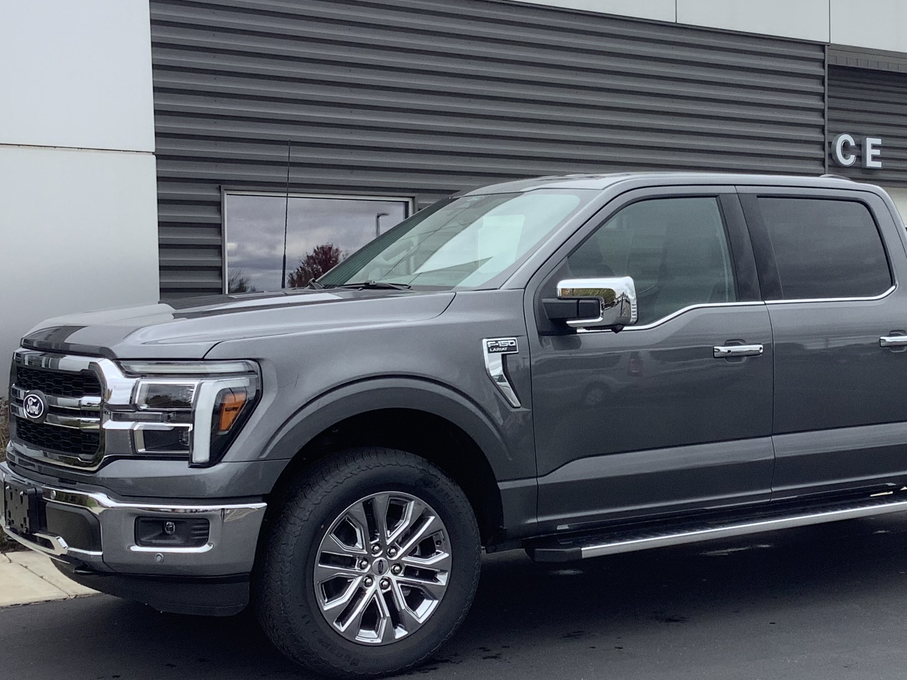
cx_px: 652
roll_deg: +1.0
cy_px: 318
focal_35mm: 57
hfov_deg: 33.3
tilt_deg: -0.9
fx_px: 1493
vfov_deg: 25.7
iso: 25
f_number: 2.4
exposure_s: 1/337
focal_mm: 3.3
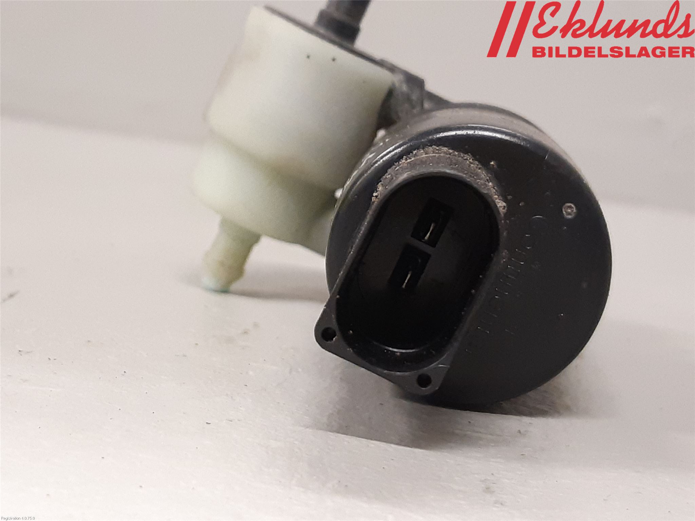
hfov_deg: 67.3
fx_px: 522
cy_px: 260
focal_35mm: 26
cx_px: 348
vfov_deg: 53.1
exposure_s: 1/50
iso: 250
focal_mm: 3.93
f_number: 1.7
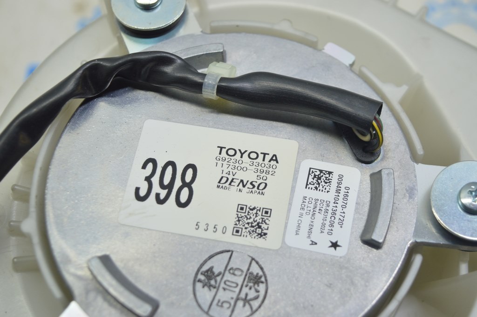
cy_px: 158
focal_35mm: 60
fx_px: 794
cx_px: 238
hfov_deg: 33.4
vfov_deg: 22.6
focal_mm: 40
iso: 400
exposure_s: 1/40
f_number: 5
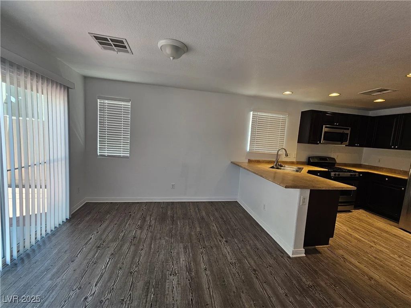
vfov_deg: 89.9
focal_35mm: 13
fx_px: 154
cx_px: 206
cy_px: 154
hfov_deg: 106.2
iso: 64
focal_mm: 2.2
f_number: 2.2
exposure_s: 1/60
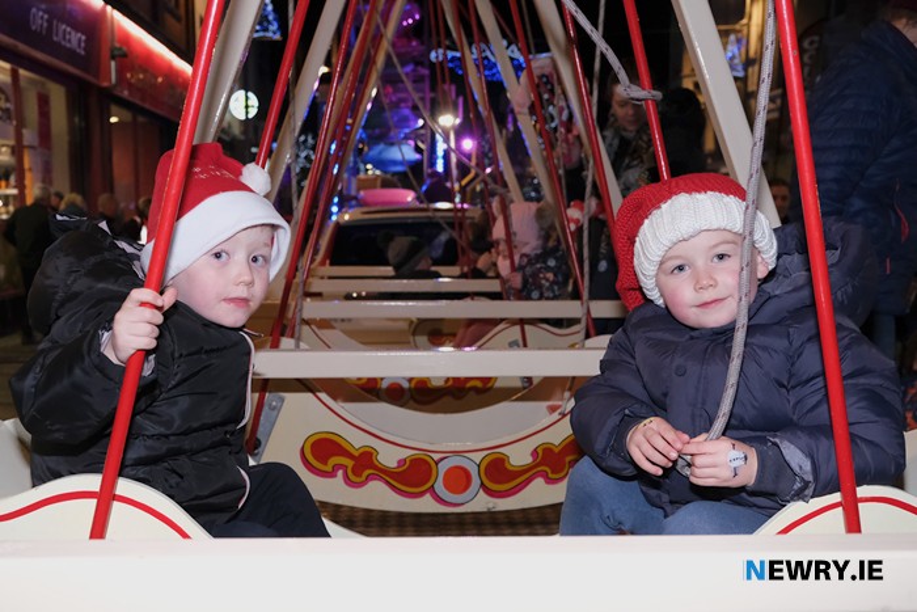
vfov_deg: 40.0
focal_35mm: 33
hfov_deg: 57.2
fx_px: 841
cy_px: 306
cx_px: 458
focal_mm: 22.3
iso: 3200
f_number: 4
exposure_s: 1/250
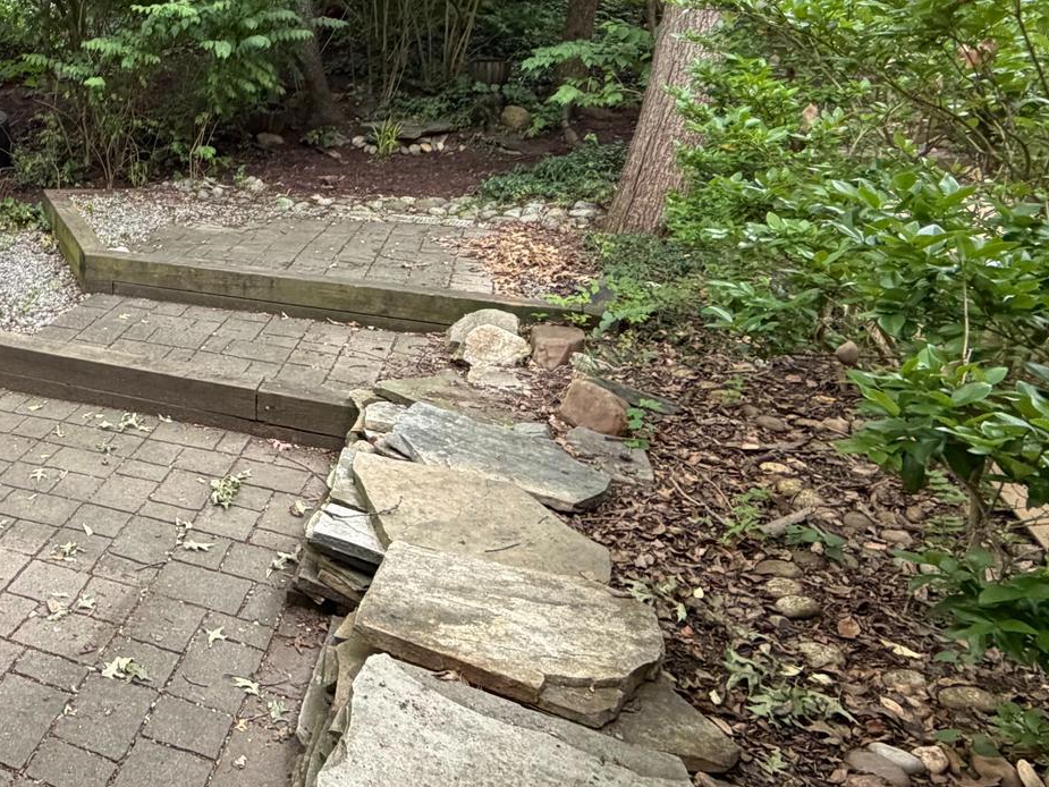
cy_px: 180
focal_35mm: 31
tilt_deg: -10.3
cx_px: 41
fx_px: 940
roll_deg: +0.8
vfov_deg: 43.7
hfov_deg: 49.5
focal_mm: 2.22
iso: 250
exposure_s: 1/121
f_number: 2.2
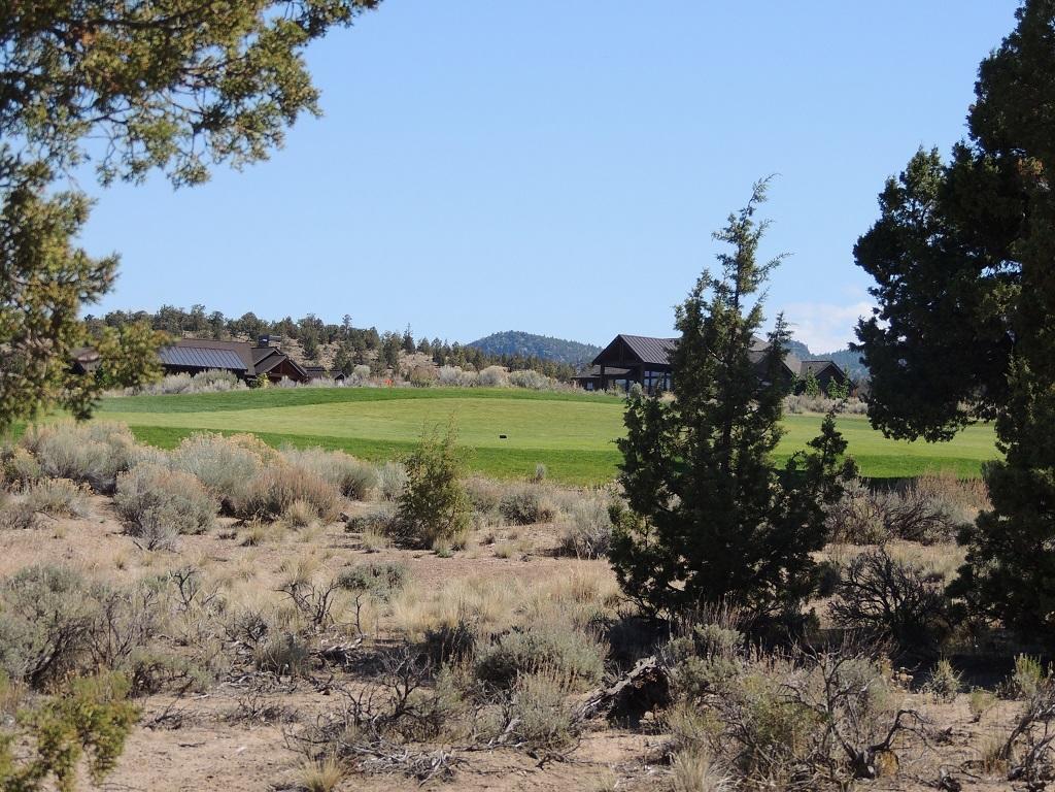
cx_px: 528
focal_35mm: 105
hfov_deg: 18.7
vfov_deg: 14.1
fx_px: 3200
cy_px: 396
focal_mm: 18.7
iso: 100
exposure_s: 1/640
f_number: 4.2
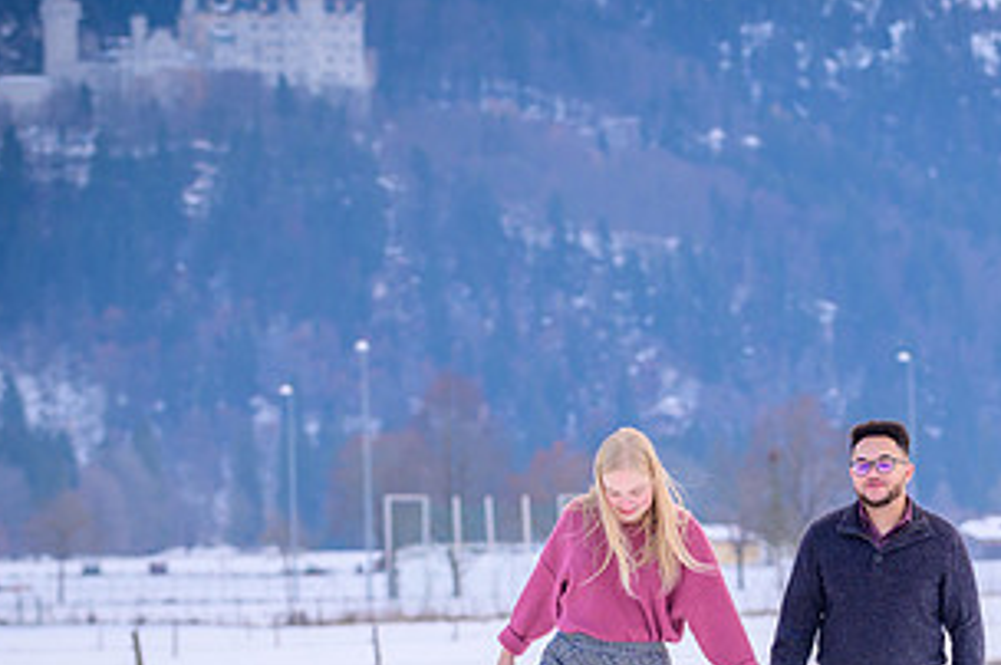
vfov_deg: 5.3
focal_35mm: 259
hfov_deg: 7.9
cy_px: 631
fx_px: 7194
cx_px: 830
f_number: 4.5
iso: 250
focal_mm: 125
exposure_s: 1/320
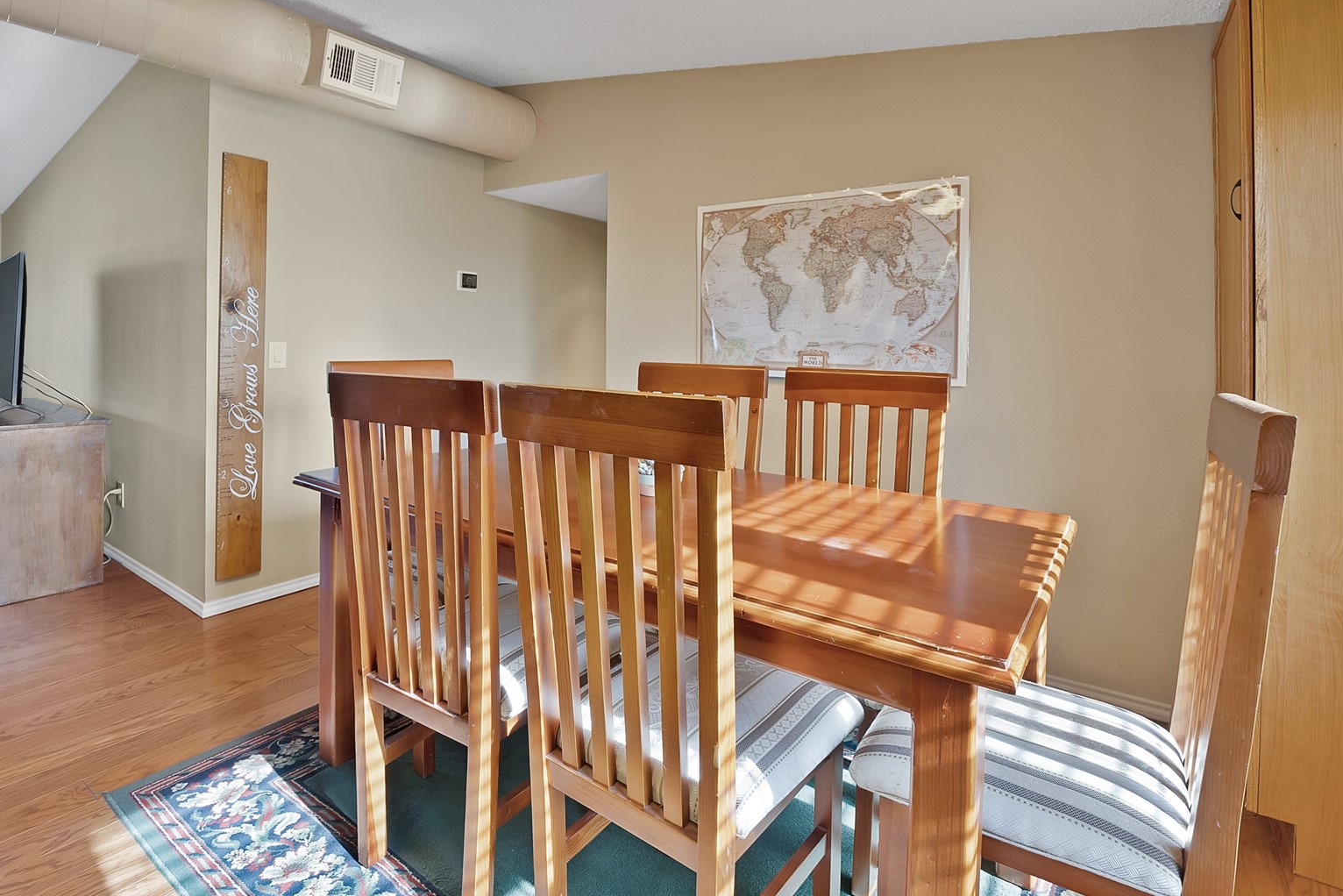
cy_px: 324
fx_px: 634
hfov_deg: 93.1
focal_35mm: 17
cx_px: 629
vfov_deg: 69.1
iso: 640
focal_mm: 12
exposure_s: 1/2
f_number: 9
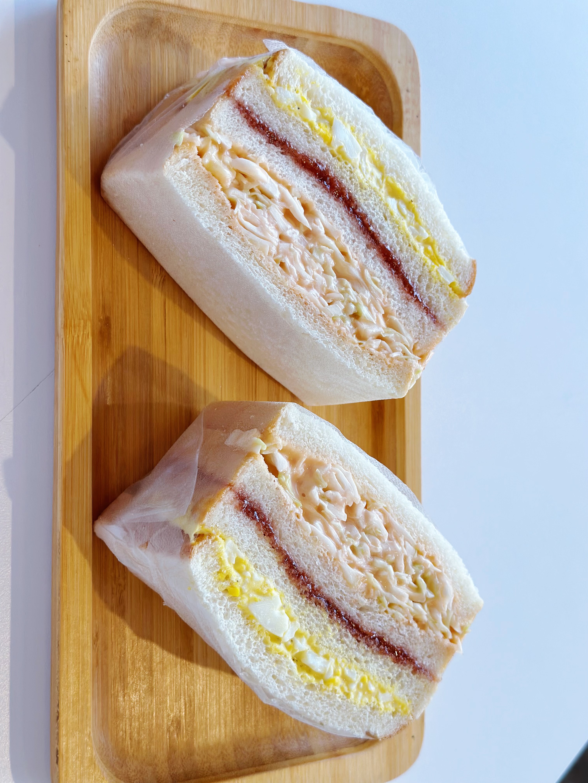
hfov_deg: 30.3
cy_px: 392
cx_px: 294
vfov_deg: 39.7
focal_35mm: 48
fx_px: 1087
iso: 80
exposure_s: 1/334
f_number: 1.78
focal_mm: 6.86
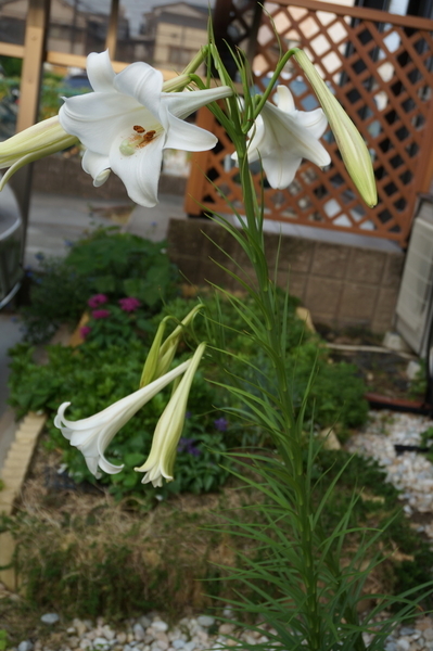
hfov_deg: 29.8
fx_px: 813
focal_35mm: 45
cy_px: 326
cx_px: 216
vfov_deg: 43.6
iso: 100
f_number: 6.3
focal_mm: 30
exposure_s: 1/80
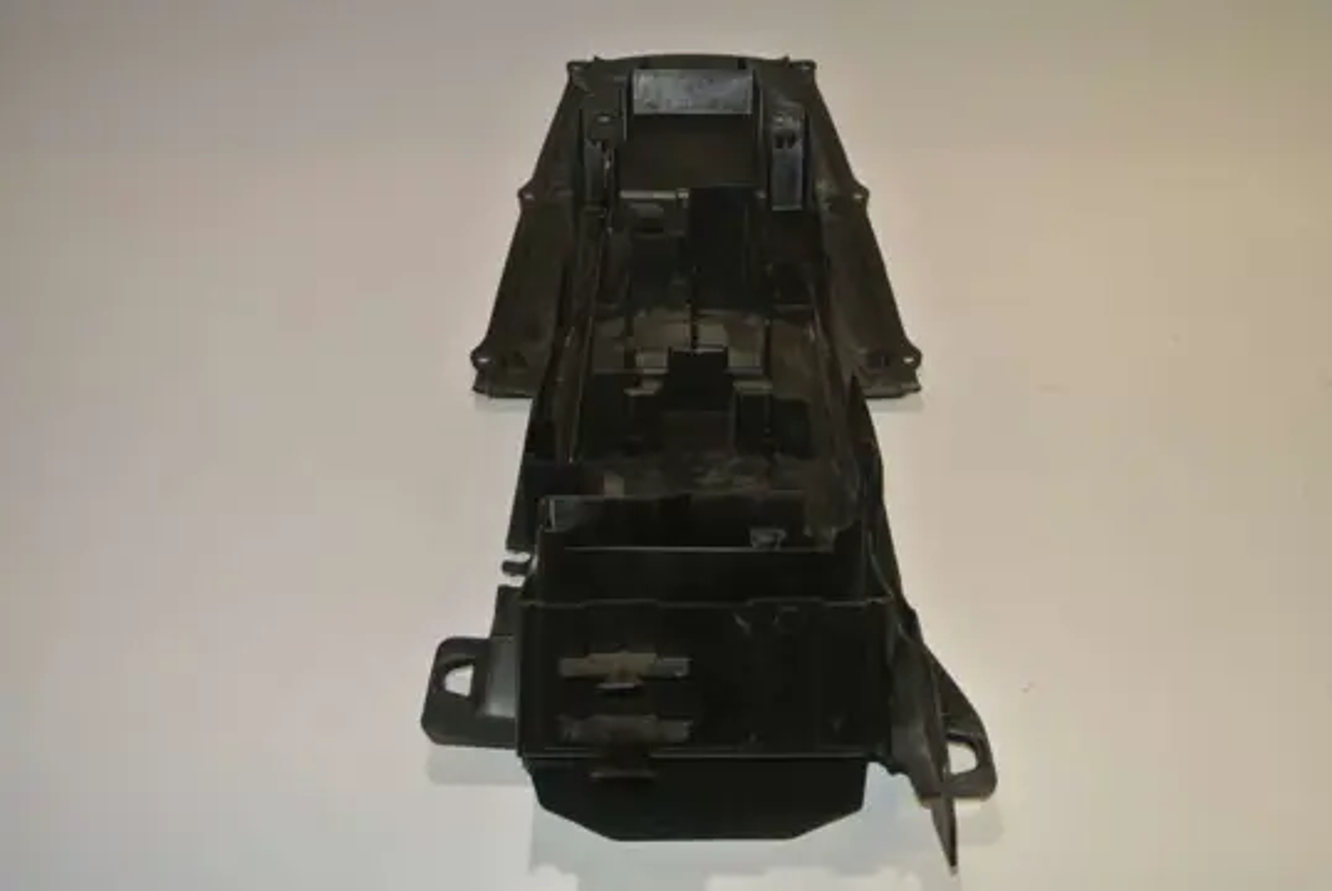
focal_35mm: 34
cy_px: 446
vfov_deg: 39.0
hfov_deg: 55.7
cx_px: 666
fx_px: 1259
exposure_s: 1/60
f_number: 3.8
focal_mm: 12.7
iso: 200
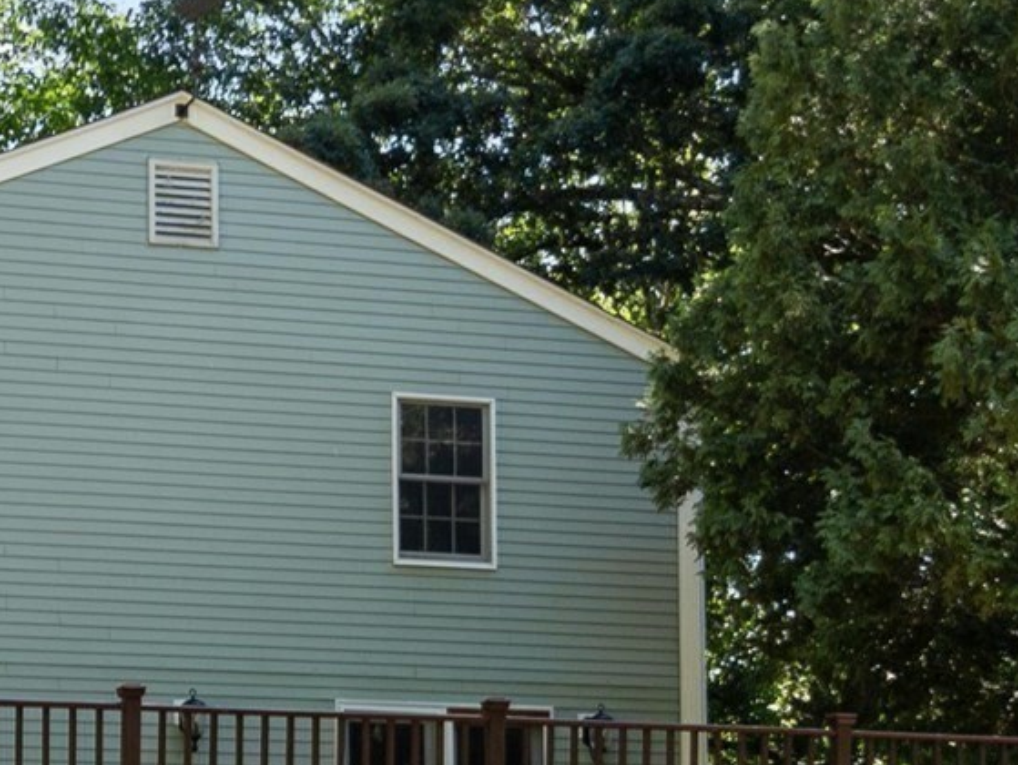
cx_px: -5
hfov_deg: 21.4
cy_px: 739
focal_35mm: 88
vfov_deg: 16.5
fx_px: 2590
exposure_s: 1/60
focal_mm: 17
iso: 100
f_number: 7.1
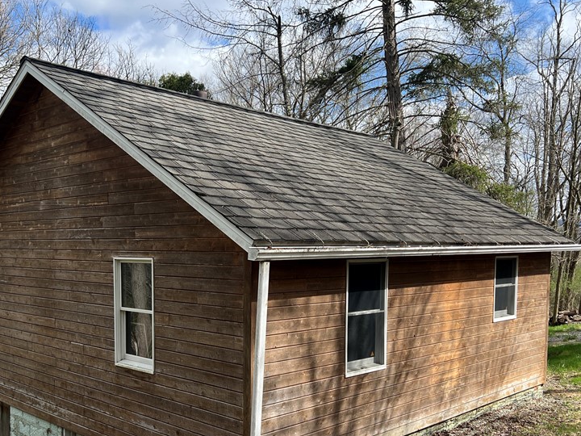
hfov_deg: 49.9
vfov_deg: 38.2
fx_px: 621
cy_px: 293
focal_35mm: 37
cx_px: 245
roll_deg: -0.5
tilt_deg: -5.4
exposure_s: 1/1901
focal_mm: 5.7
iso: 50
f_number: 1.5
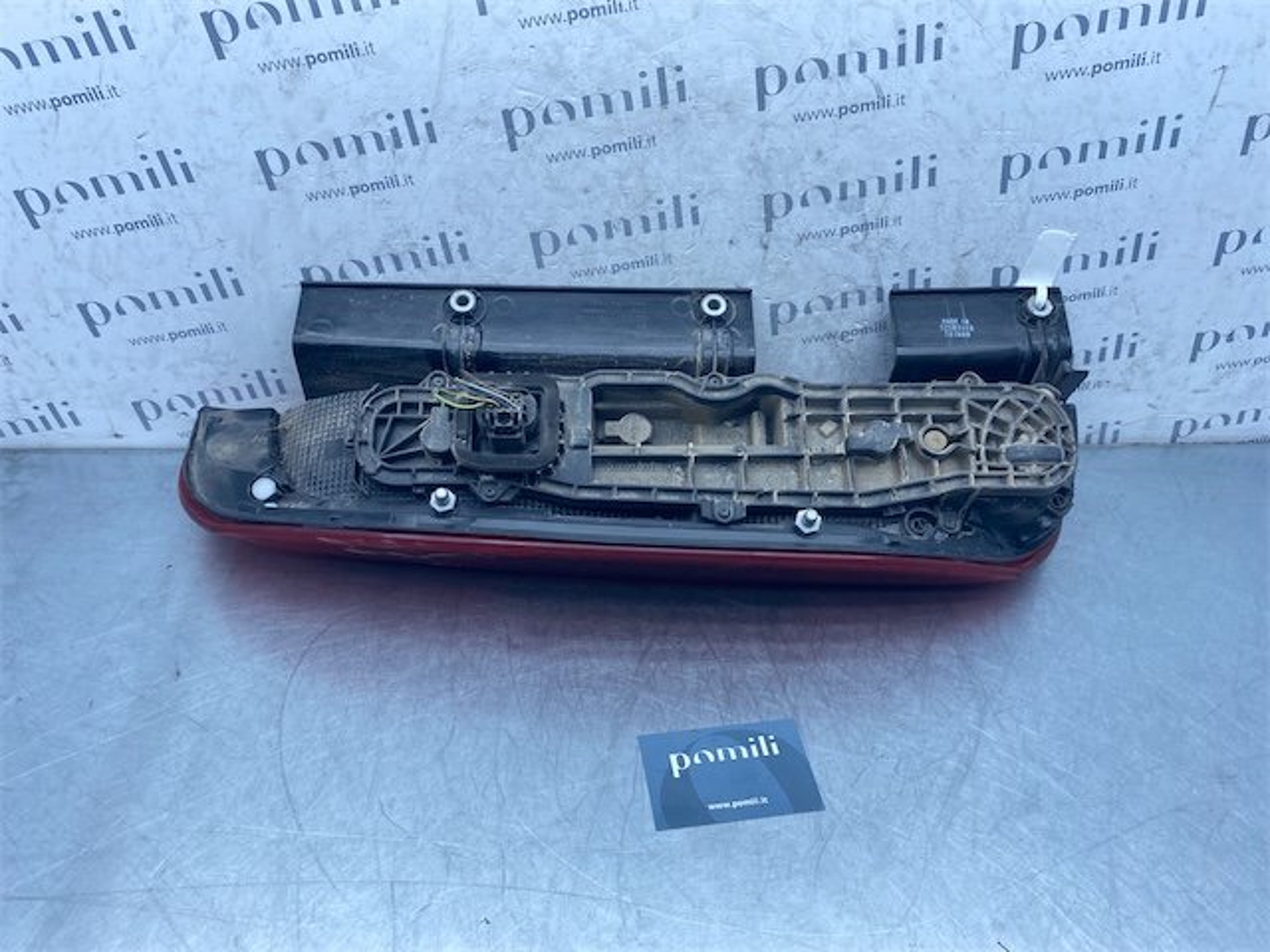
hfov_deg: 67.3
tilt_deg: -39.6
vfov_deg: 53.1
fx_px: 954
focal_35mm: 26
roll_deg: -2.1
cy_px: 476
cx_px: 635
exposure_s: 1/673
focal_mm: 4.25
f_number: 1.8
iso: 32
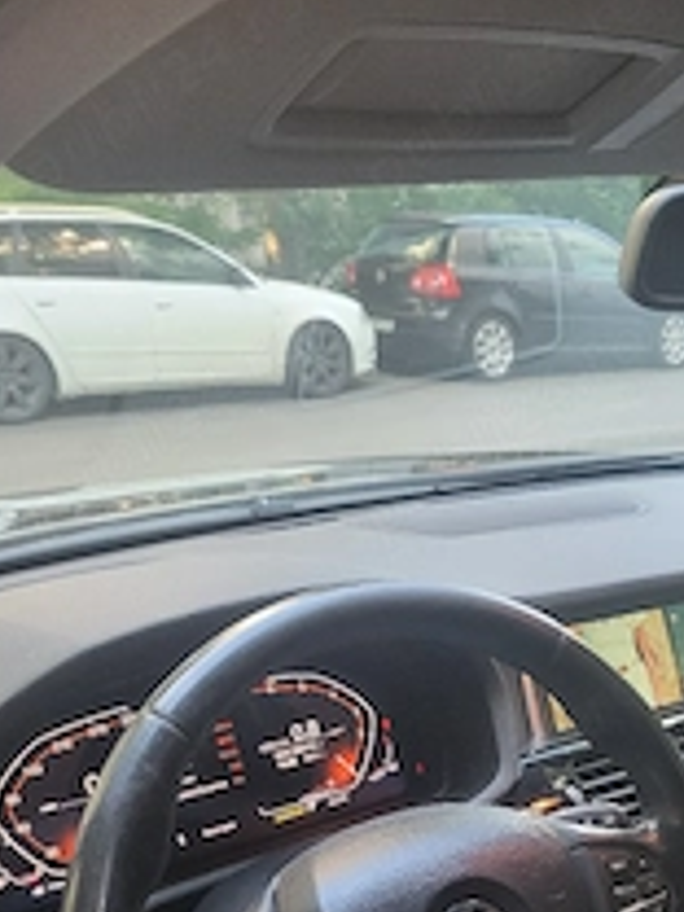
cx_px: 592
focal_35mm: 50
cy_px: 824
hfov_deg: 28.2
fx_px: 1317
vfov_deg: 35.8
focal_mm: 5.4
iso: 320
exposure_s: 1/101
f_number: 1.8
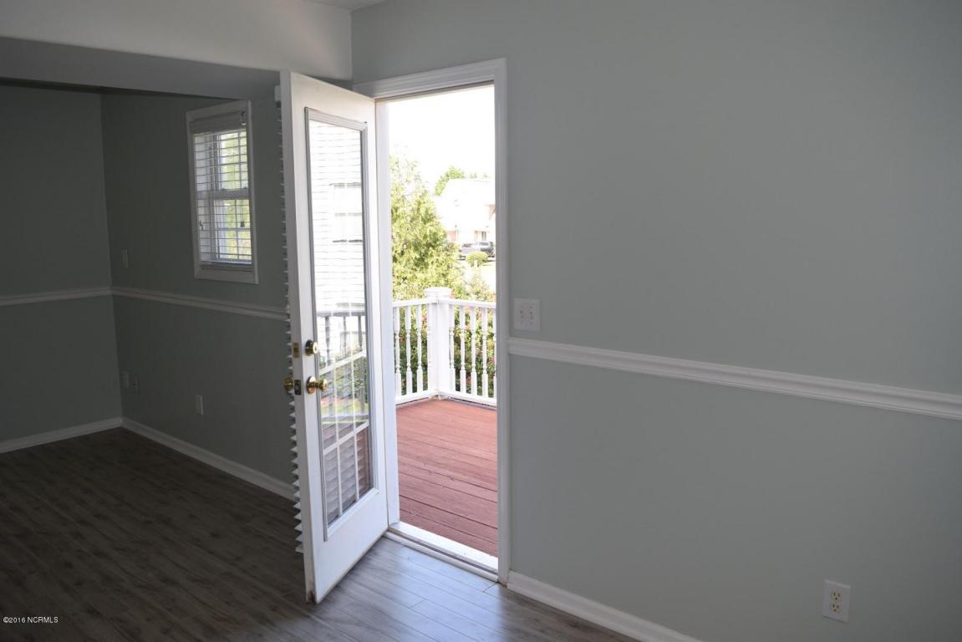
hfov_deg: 67.4
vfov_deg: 48.0
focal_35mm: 27
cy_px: 321
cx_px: 481
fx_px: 722
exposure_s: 1/125
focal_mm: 18
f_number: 5.6
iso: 220
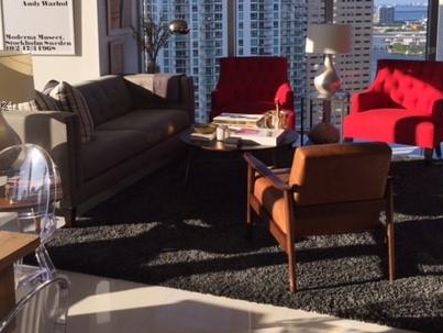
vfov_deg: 31.3
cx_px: 212
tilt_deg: -8.8
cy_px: 107
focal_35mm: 46
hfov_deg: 41.2
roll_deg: +0.7
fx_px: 589
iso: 32
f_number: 2.2
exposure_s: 1/549
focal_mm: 4.15
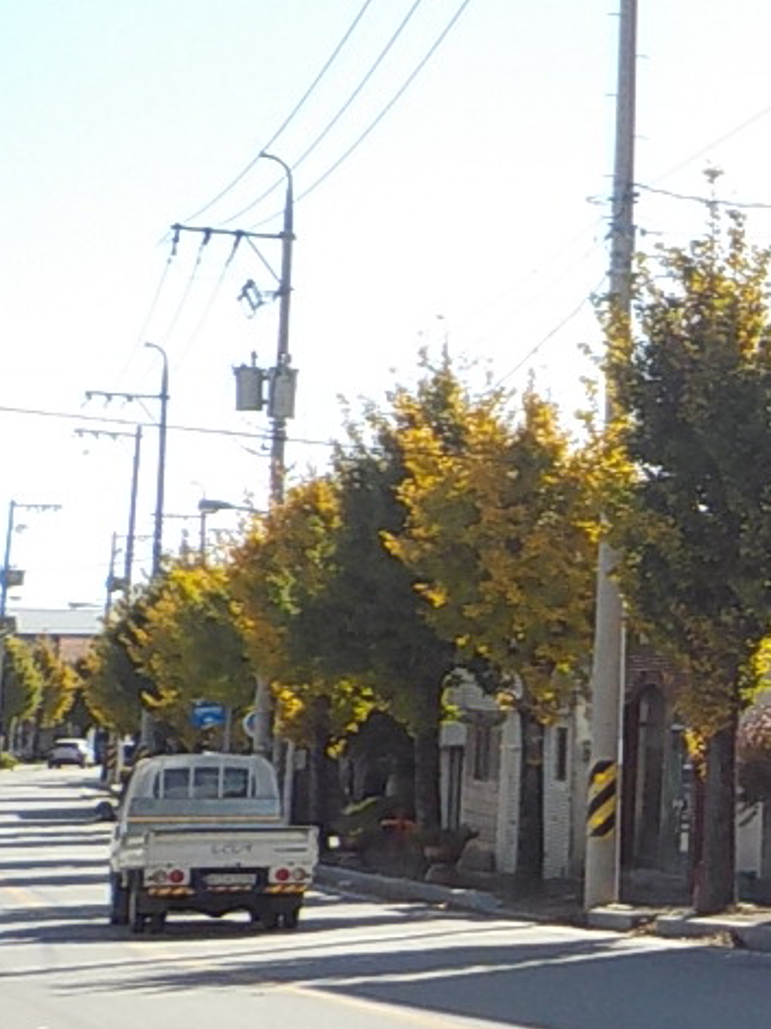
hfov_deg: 12.1
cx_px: 1739
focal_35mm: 102
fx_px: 3030
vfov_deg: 19.3
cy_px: 474
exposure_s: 1/1000
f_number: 3.3
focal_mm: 4.1
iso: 125
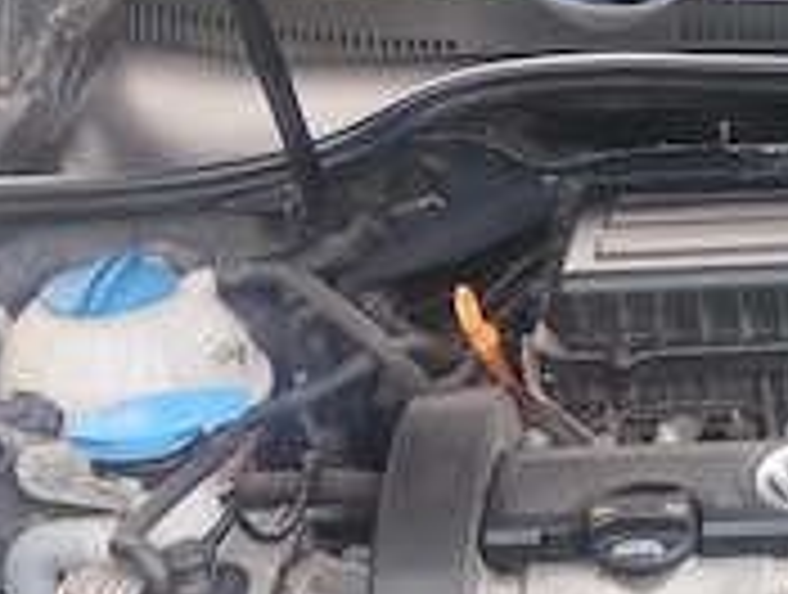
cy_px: 446
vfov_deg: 15.4
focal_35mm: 96
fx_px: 2190
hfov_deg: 18.8
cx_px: 1045
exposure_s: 1/50
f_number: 1.8
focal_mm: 4.27
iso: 167
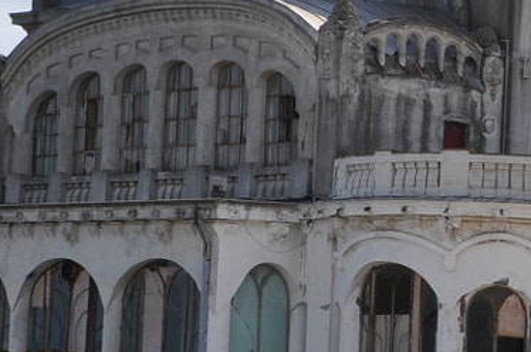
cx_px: 603
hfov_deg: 13.6
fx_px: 2179
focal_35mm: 148
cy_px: 194
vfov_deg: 9.2
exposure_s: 1/500
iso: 200
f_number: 11
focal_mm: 18
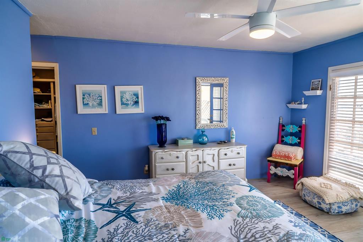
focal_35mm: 20
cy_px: 121
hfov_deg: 84.0
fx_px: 202
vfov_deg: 61.9
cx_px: 182
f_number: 6.3
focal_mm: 20
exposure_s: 1/200
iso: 400
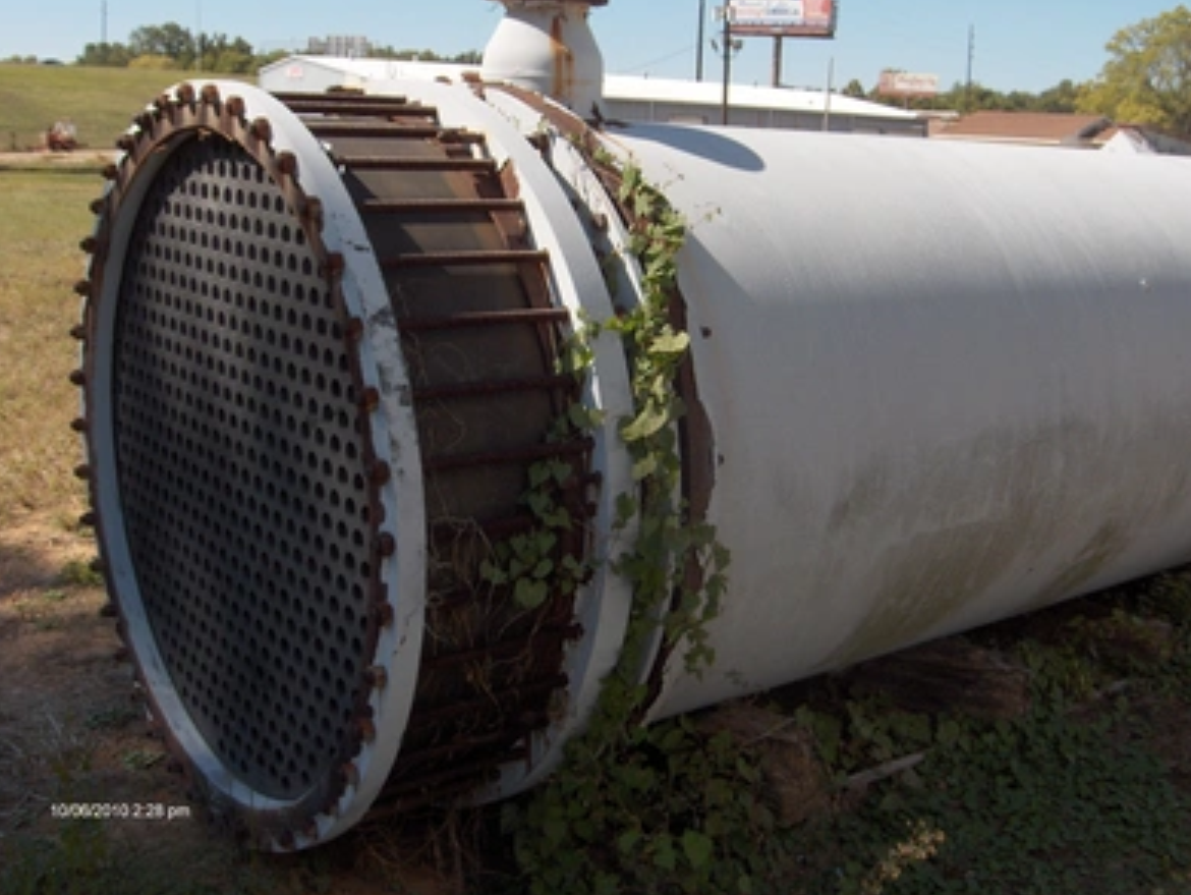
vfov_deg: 36.0
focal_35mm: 40
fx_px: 1377
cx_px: 599
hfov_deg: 46.8
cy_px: 448
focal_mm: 8
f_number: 4.8
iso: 100
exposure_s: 1/575
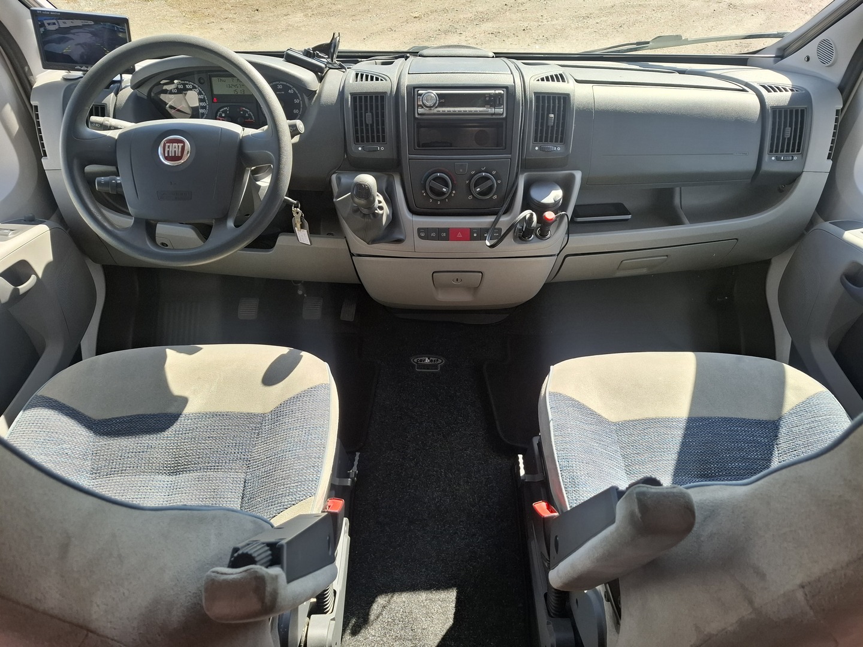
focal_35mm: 23
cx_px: 432
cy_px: 324
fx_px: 573
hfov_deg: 73.9
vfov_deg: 58.9
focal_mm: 5.54
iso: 50
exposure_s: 1/259
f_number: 1.8
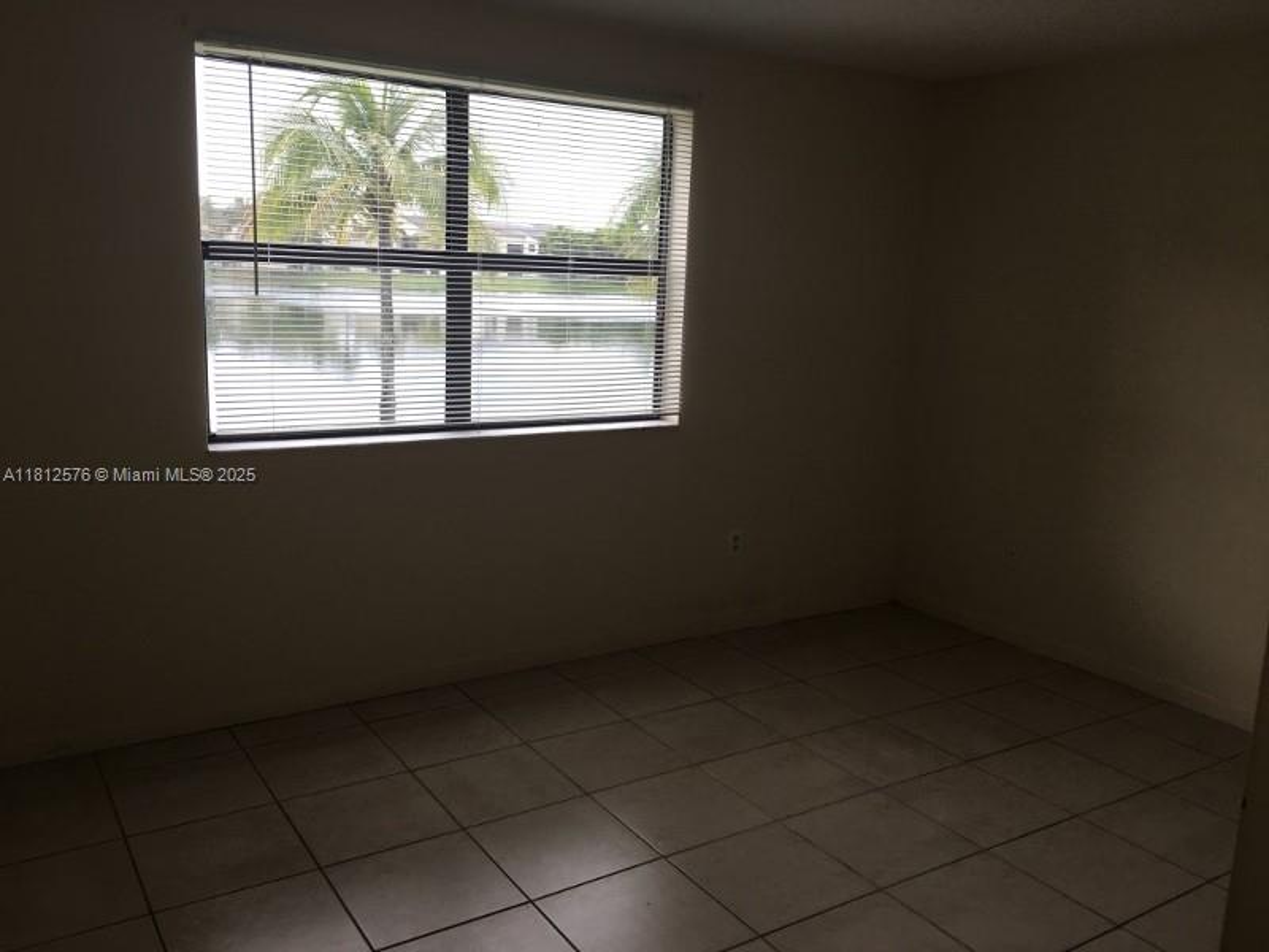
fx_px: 1063
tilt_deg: -10.7
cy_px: 476
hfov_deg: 61.7
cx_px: 634
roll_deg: -2.0
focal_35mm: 29
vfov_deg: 48.2
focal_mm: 4.15
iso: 25
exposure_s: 1/120
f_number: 2.2
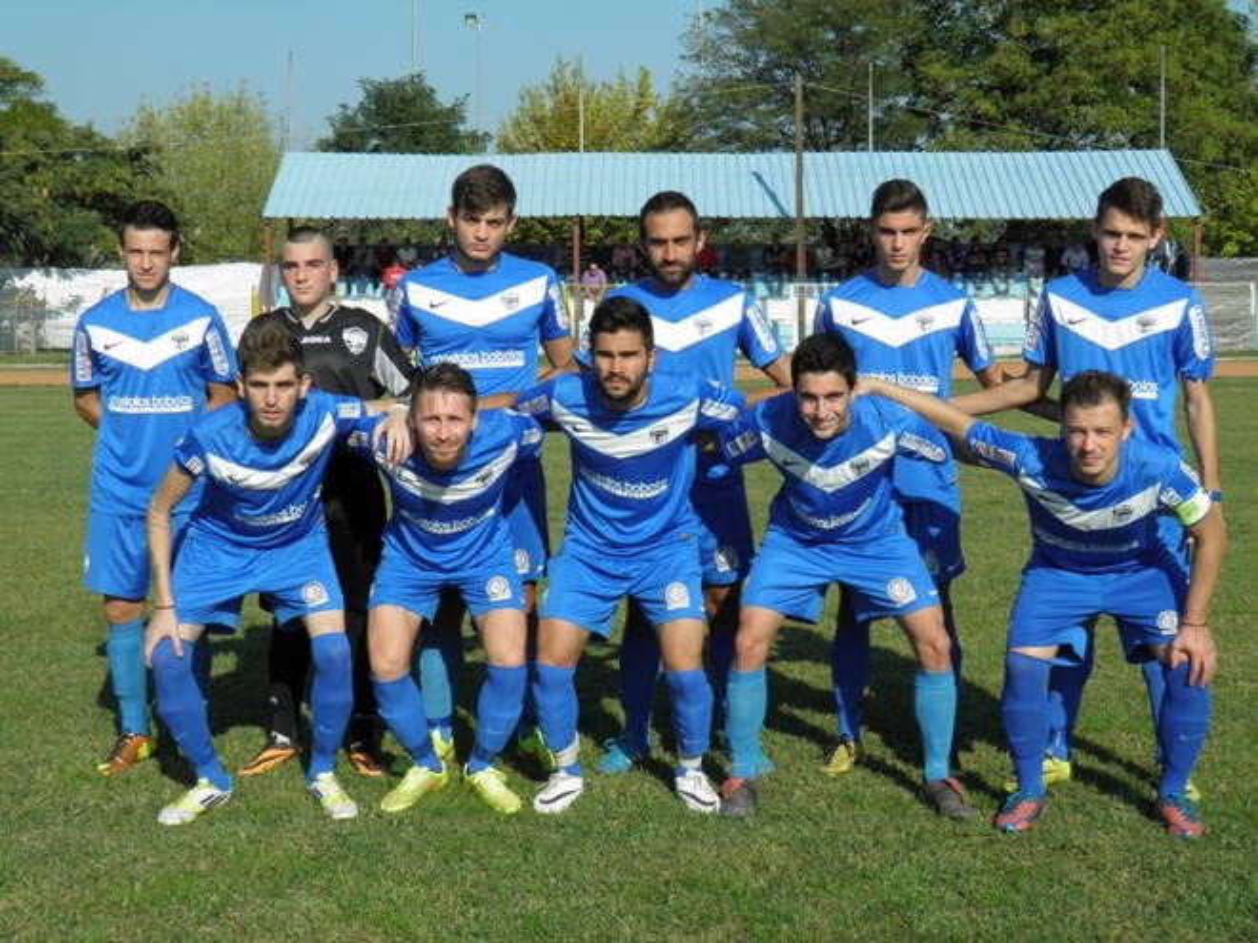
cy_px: 472
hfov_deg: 34.9
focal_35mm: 55
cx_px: 629
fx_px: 1999
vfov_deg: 26.6
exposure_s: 1/400
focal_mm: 10
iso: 50
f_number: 5.8
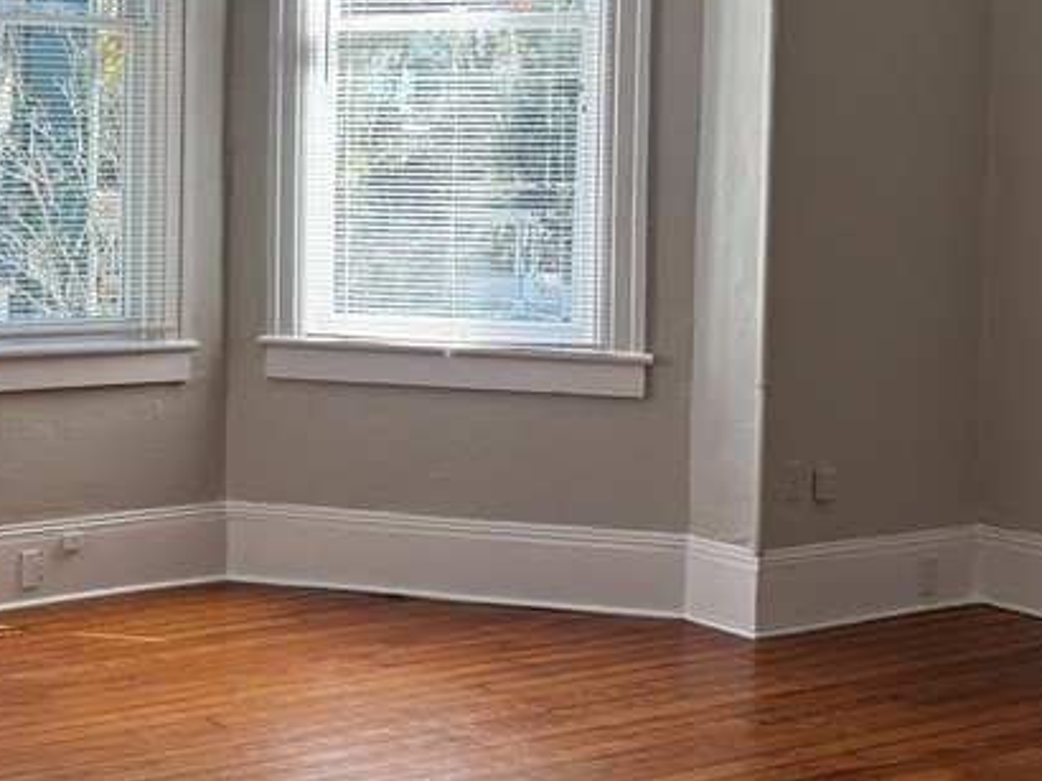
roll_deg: +0.3
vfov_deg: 22.5
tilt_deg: -2.0
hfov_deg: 28.6
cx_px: 84
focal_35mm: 65
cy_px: 257
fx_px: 1955
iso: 64
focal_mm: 5.96
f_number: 1.6
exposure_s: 1/357
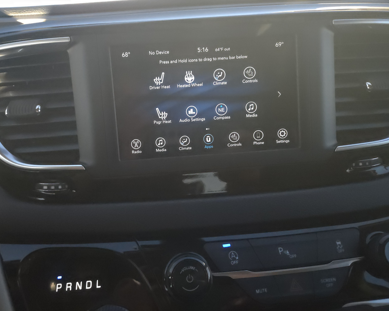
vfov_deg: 58.8
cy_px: 156
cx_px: 183
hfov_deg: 70.2
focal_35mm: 24
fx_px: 276
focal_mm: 5.4
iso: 3200
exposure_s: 1/4000
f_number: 1.8
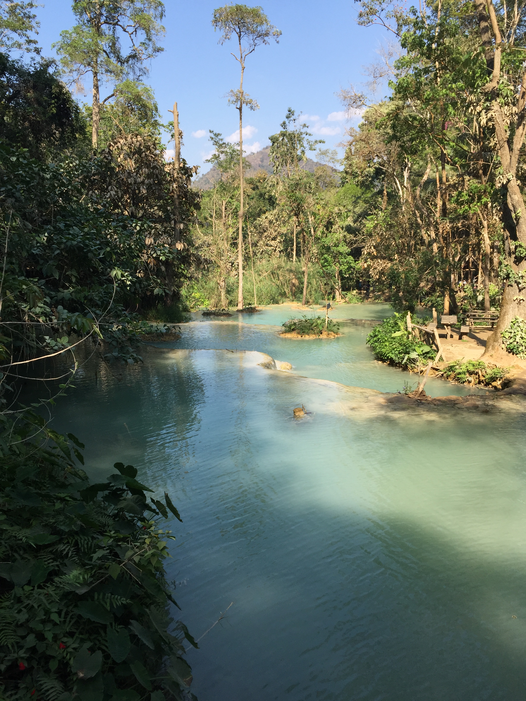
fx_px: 588
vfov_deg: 61.7
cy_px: 350
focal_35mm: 29
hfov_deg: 48.2
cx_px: 263
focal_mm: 4.15
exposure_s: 1/1099
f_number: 2.2
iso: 32
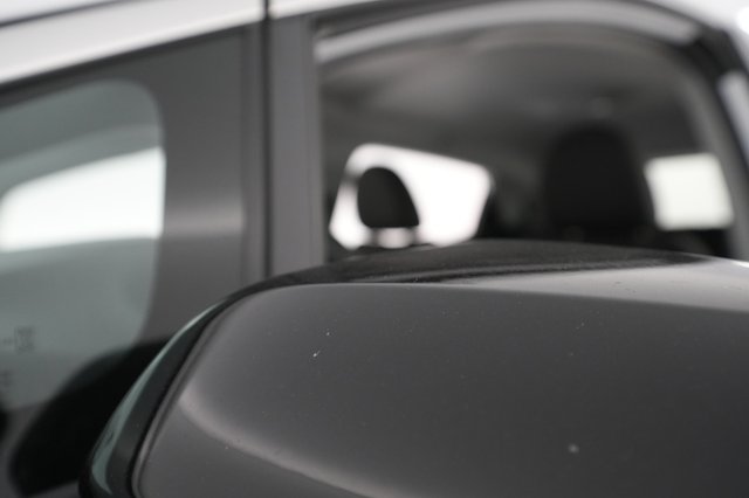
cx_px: 374
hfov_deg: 65.5
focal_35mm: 28
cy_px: 249
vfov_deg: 46.4
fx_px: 582
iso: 4000
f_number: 4.5
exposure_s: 1/100
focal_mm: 28
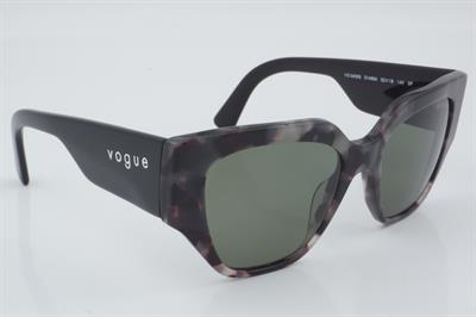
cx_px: 238
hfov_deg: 27.0
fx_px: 991
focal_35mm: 75
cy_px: 158
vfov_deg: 18.2
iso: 100
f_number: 32
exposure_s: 1/3
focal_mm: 50
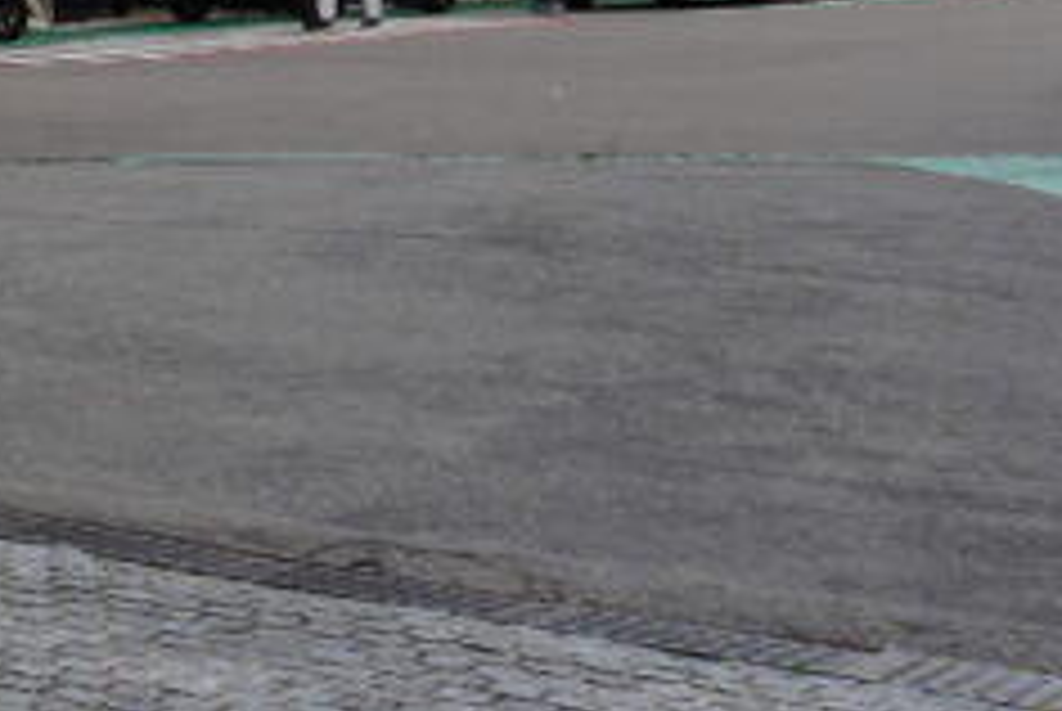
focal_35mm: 104
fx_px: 3072
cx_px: -1152
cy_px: -686
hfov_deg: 15.2
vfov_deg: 11.9
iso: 100
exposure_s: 1/125
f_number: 8
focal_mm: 16
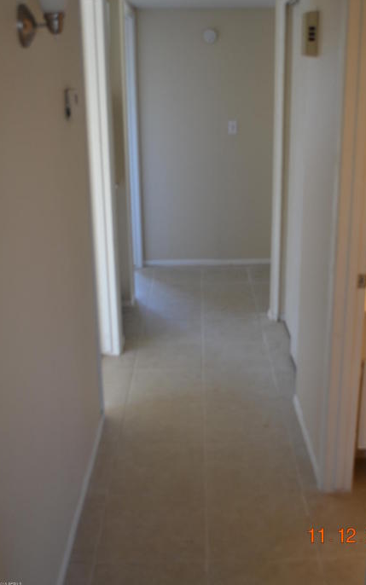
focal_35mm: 41
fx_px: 654
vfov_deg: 48.2
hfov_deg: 31.2
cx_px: 214
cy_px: 278
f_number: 4
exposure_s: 1/60
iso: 450
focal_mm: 24
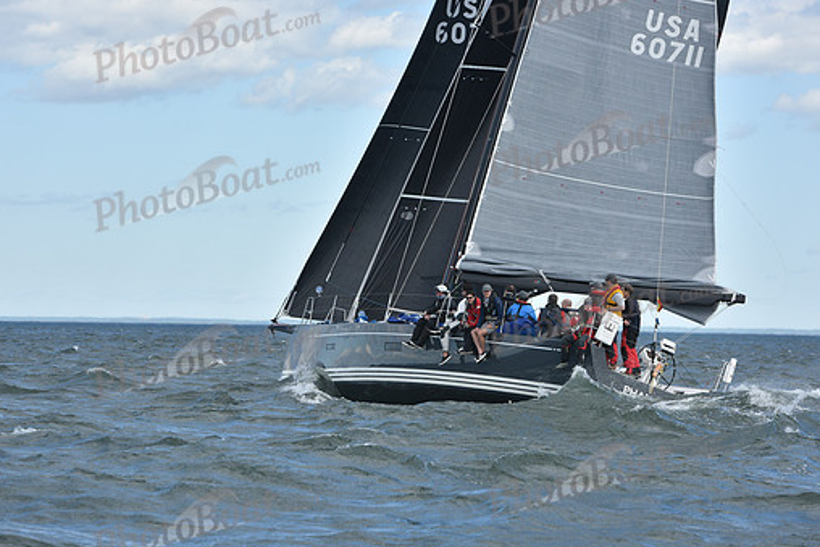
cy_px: 251
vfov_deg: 7.8
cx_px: 405
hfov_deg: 11.6
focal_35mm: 177
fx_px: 4033
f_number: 7.1
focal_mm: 155
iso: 320
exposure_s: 1/1000
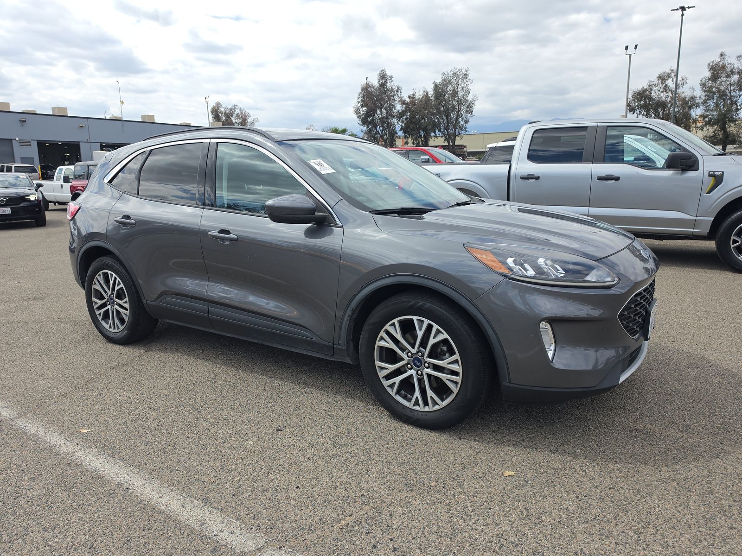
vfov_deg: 58.9
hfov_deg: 73.9
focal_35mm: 23
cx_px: 371
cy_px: 278
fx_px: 493
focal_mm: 6.5
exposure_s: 1/545
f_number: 1.4
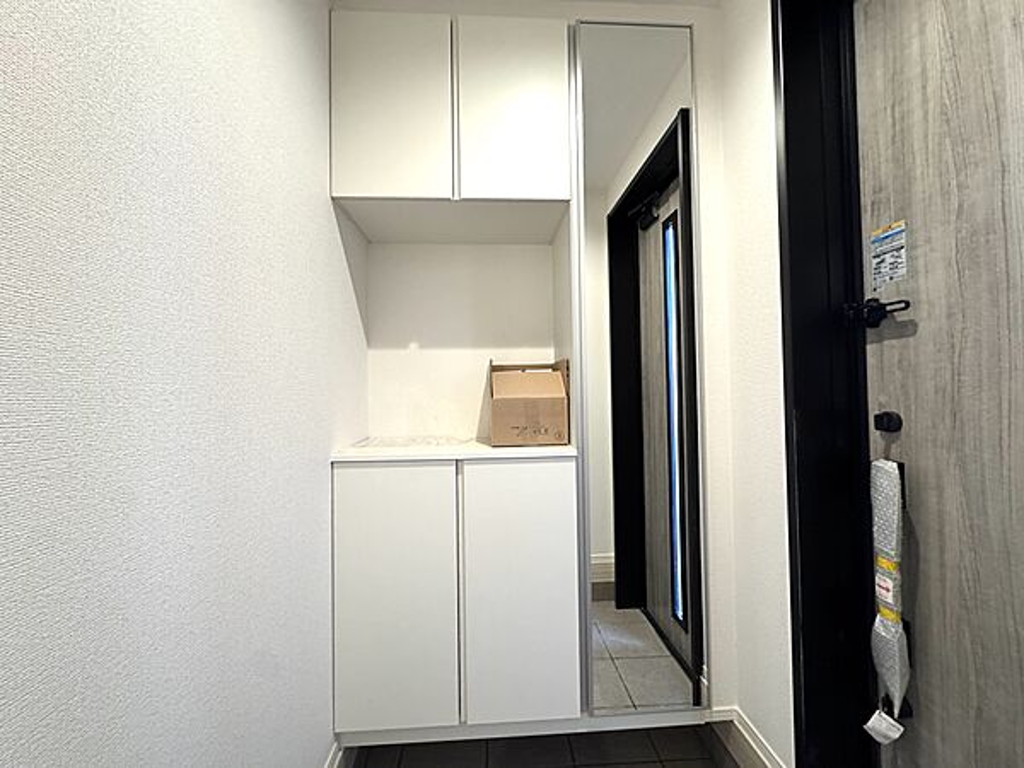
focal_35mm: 14
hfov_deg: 102.1
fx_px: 414
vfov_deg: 85.7
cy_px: 384
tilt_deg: +1.1
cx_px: 512
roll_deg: +0.6
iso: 320
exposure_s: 1/86
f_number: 2.2
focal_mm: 2.22
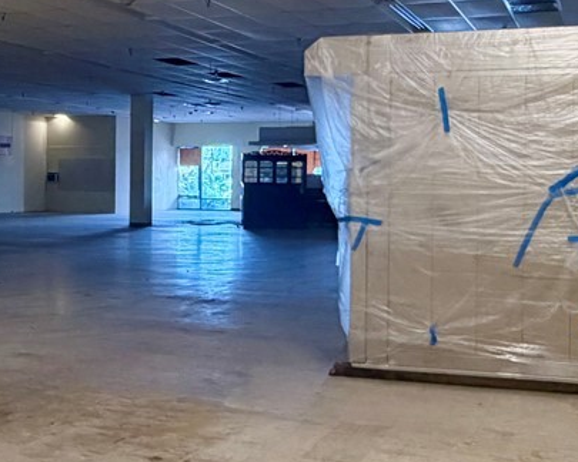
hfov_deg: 34.5
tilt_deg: -1.3
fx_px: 924
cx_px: 198
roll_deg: -0.3
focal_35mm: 54
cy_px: 197
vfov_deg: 28.1
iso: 400
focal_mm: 2.22
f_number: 2.2
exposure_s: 1/60
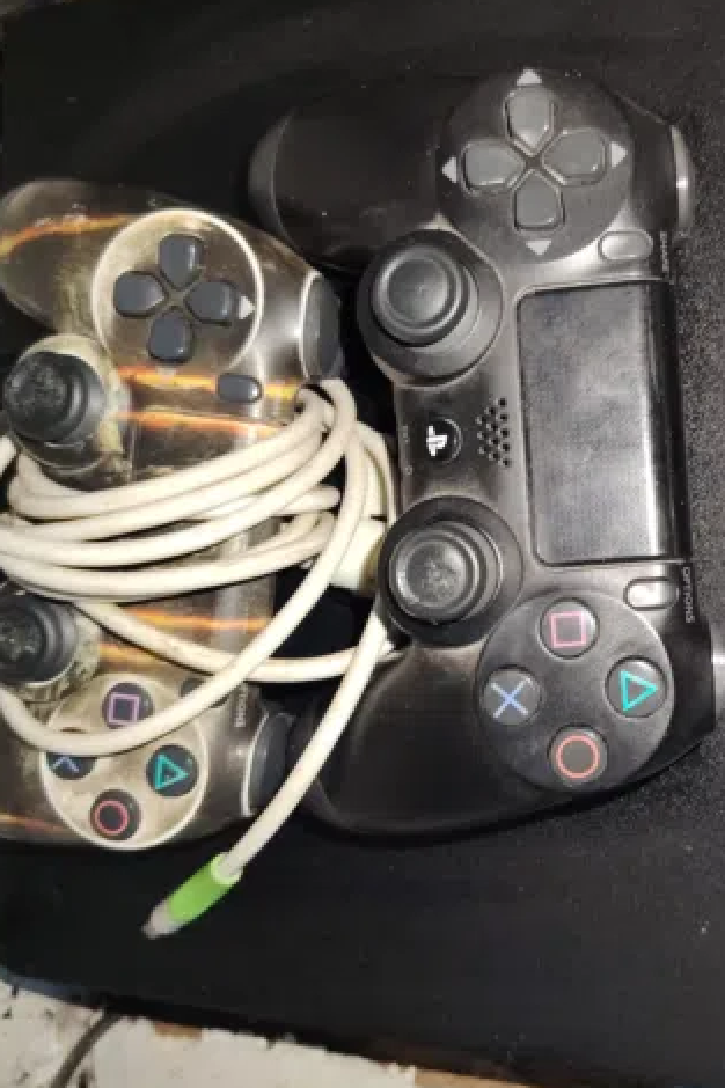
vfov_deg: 55.8
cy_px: 542
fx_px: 1028
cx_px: 600
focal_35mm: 34
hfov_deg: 37.2
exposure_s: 1/25
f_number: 1.75
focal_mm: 5.25
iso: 594
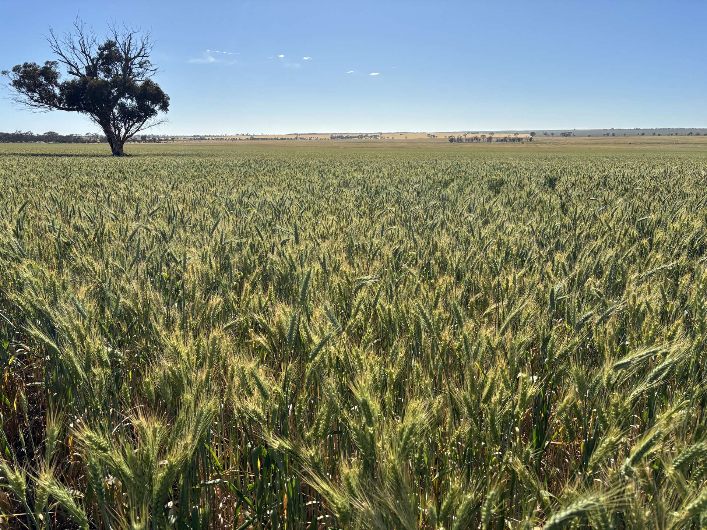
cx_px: 354
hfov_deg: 67.3
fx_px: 531
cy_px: 265
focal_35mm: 26
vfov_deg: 53.1
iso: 50
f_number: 1.6
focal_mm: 5.96
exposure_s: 1/4255
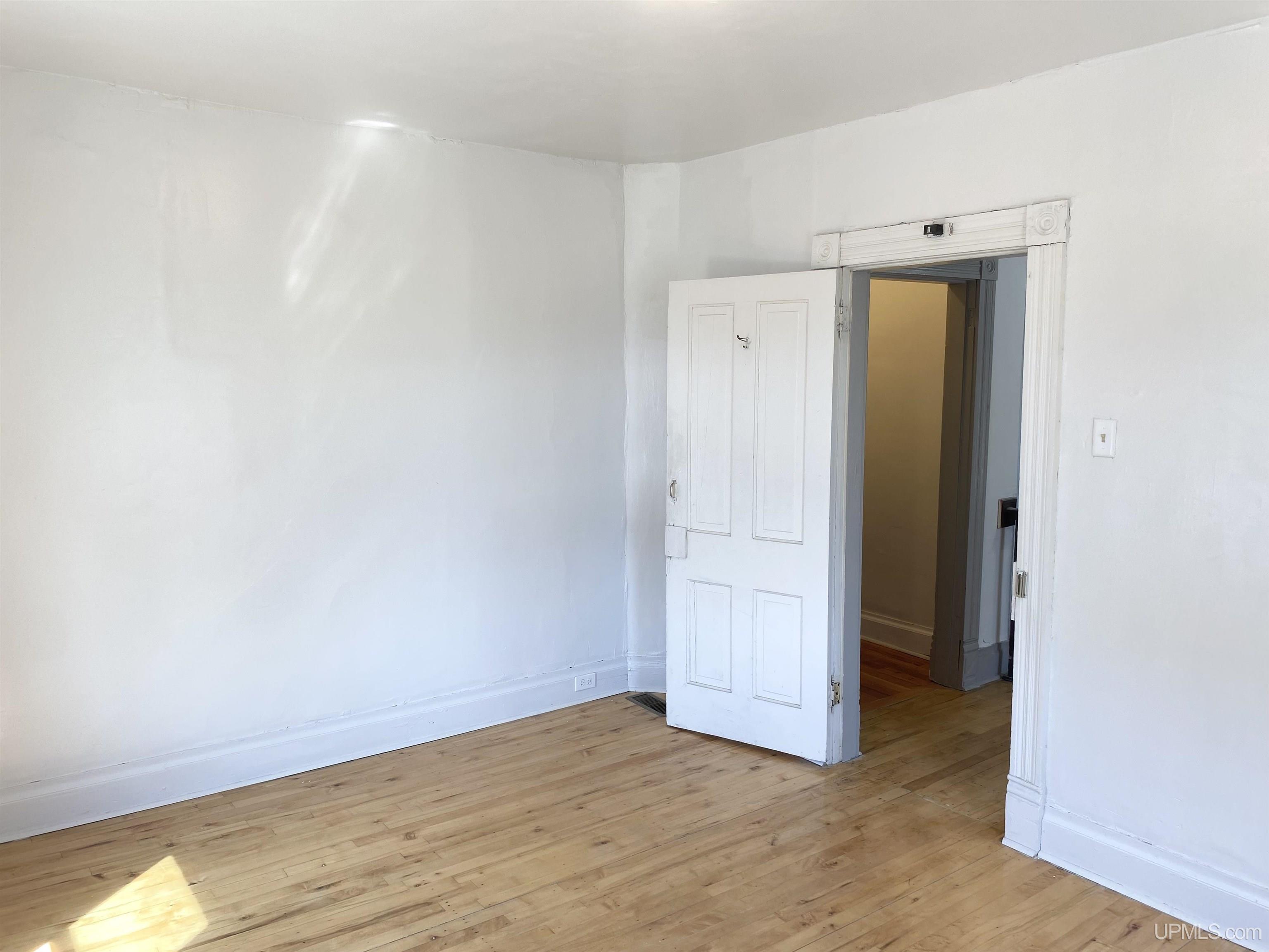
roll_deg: +0.3
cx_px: 634
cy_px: 476
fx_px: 953
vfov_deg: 53.1
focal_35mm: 26
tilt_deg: -6.2
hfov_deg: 67.3
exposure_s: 1/120
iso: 40
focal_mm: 4.25
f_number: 1.8
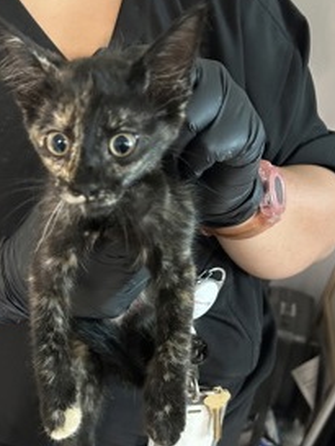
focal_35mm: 40
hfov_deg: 35.8
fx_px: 516
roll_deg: -1.3
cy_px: 268
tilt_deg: -34.2
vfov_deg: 46.5
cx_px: 125
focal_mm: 5.7
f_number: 1.5
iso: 800
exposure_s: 1/30
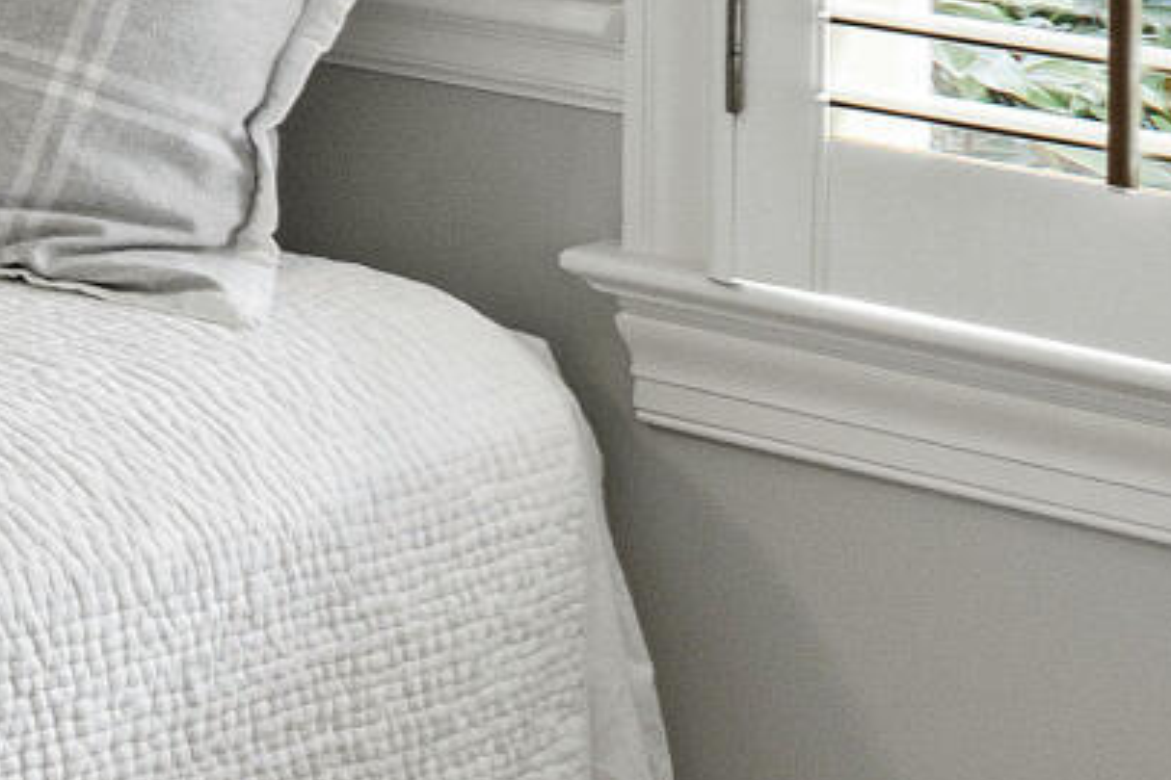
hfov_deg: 11.8
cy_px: -679
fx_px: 3610
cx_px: -2177
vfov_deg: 11.4
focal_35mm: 111
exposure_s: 1/2
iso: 100
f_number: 8
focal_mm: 10
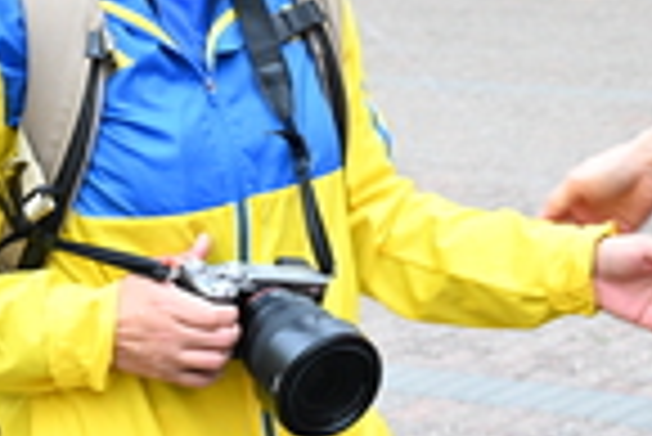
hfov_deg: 14.6
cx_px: 310
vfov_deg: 9.7
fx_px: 2538
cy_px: -115
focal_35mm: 140
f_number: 4
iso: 3200
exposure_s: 1/160
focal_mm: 37
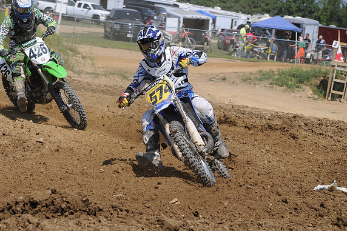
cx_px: 172
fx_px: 1537
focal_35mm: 160
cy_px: 115
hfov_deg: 12.9
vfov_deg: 8.6
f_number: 9
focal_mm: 105
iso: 400
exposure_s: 1/1600
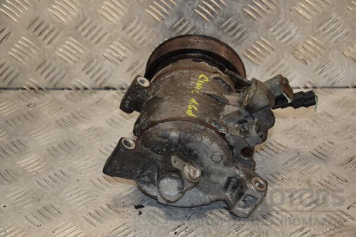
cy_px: 118
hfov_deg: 21.9
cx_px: 178
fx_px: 920
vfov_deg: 14.7
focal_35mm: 93
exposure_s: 1/200
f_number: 6.3
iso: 800
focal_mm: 62
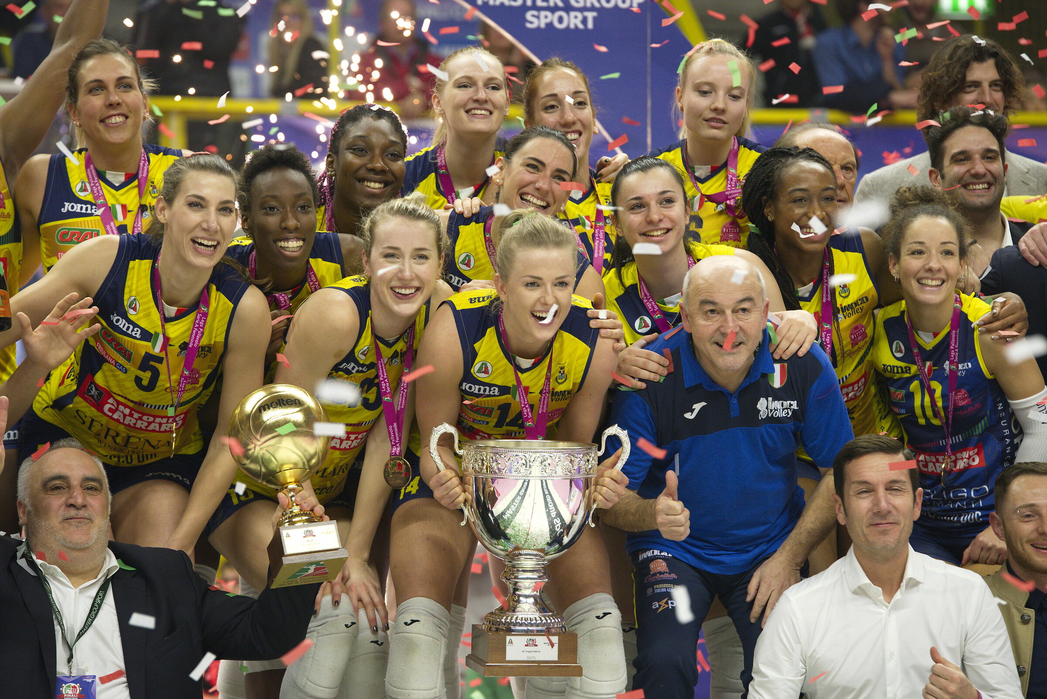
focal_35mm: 180
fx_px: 5237
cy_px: 350
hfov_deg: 11.4
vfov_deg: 7.6
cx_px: 524
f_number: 4.5
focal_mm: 180
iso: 2800
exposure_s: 1/400
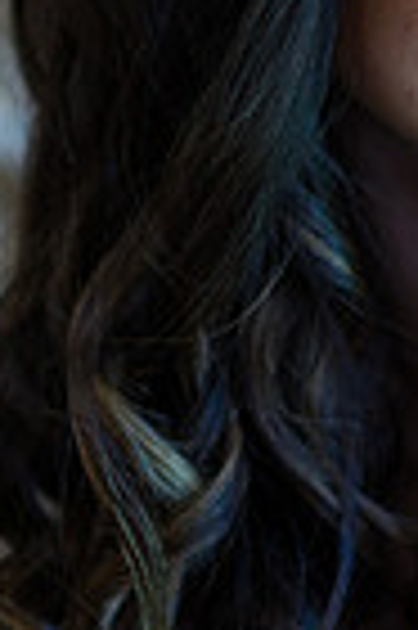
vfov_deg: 7.6
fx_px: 4766
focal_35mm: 273
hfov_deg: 5.0
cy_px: 270
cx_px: 573
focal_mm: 85
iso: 200
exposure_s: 1/60
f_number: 2
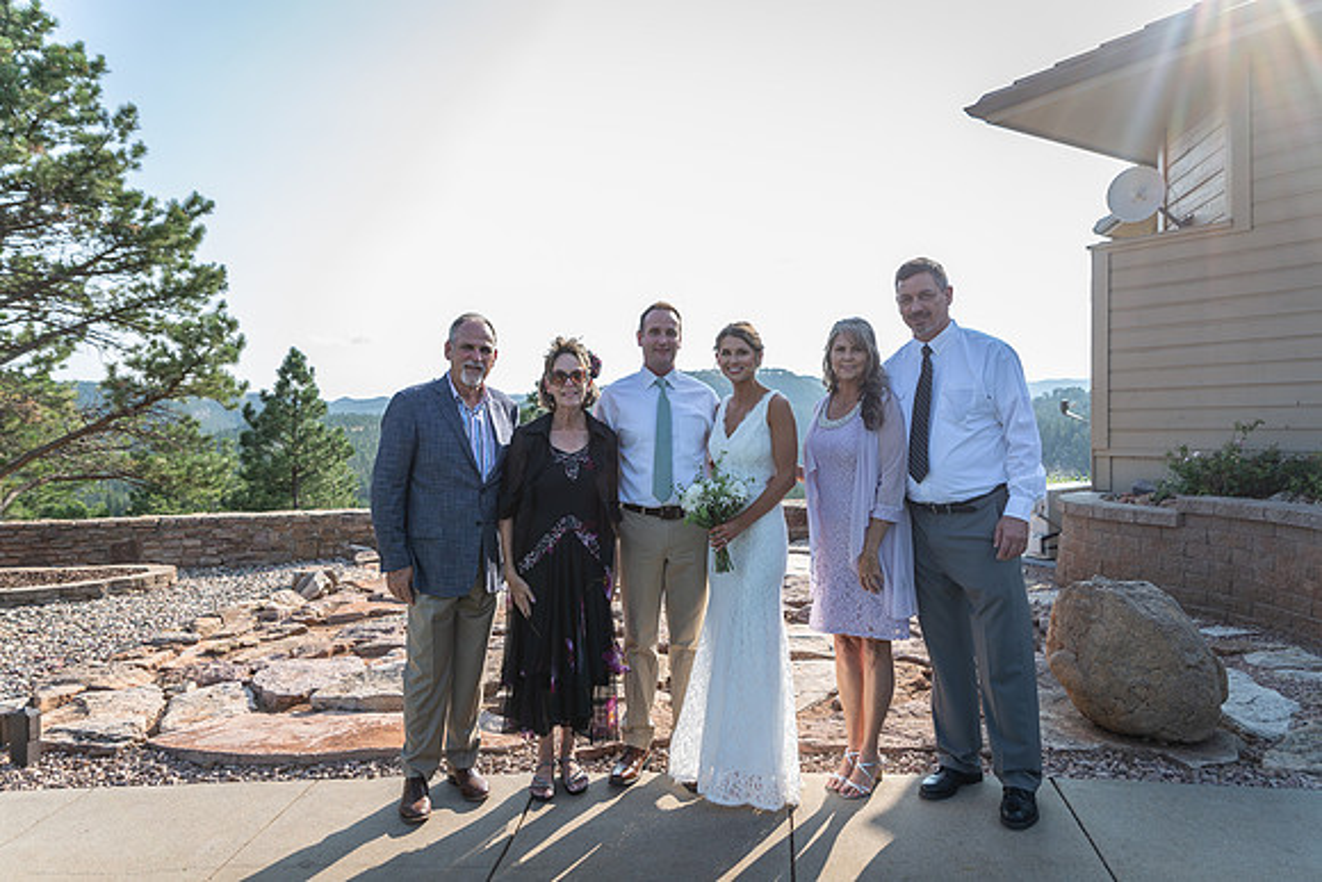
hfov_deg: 73.7
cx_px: 661
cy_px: 441
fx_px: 881
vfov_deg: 53.2
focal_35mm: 24
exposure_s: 1/400
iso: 125
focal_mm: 24
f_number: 3.5
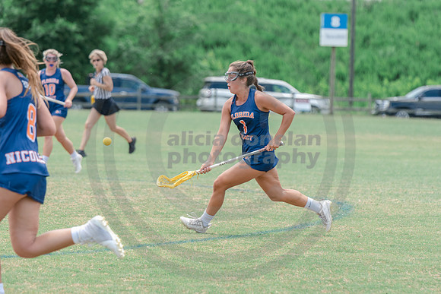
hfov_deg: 7.8
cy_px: 147
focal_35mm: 264
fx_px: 3235
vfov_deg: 5.2
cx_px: 291
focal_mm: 200
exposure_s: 1/1250
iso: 400
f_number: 4.5
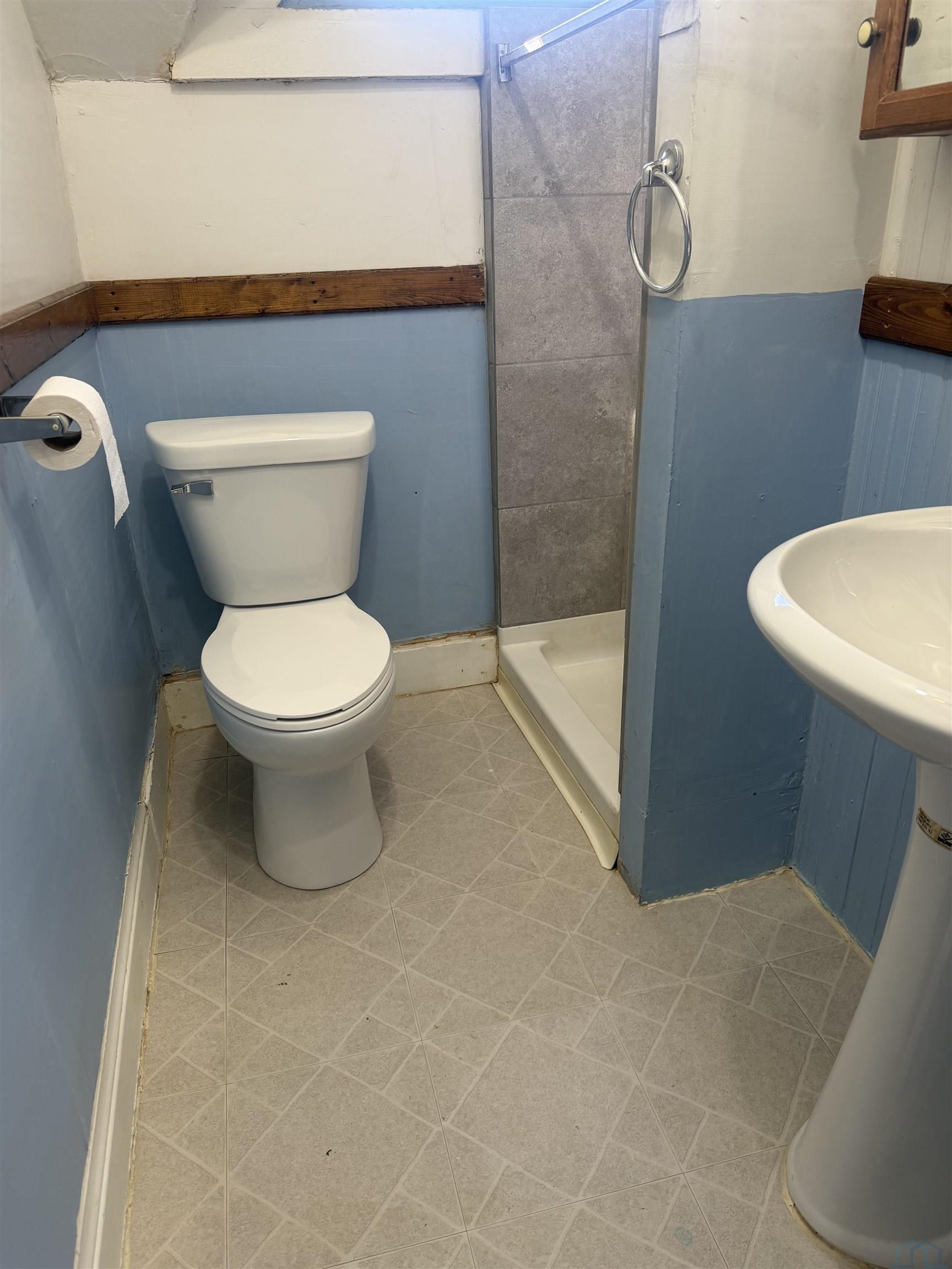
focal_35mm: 24
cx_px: 476
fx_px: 880
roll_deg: +1.6
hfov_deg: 56.8
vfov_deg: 71.6
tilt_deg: -25.8
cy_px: 634
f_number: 1.78
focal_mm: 6.76
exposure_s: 1/125
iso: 100
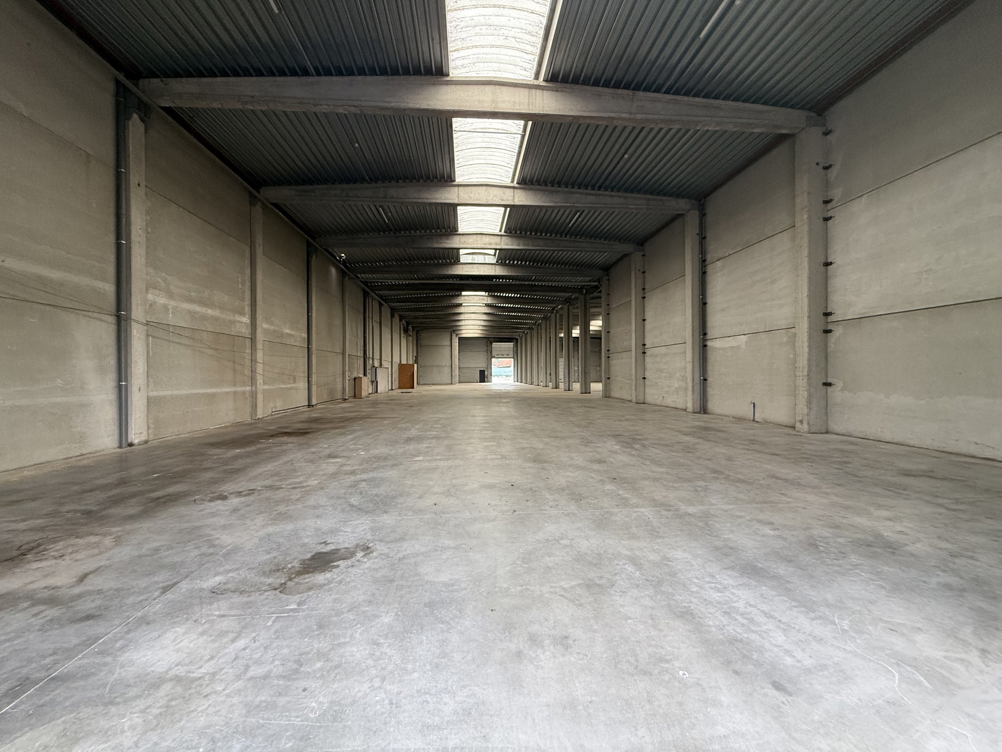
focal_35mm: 14
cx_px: 501
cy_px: 376
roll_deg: +0.4
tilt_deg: +0.2
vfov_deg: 85.7
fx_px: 405
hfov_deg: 102.1
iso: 250
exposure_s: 1/99
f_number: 2.2
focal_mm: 2.22
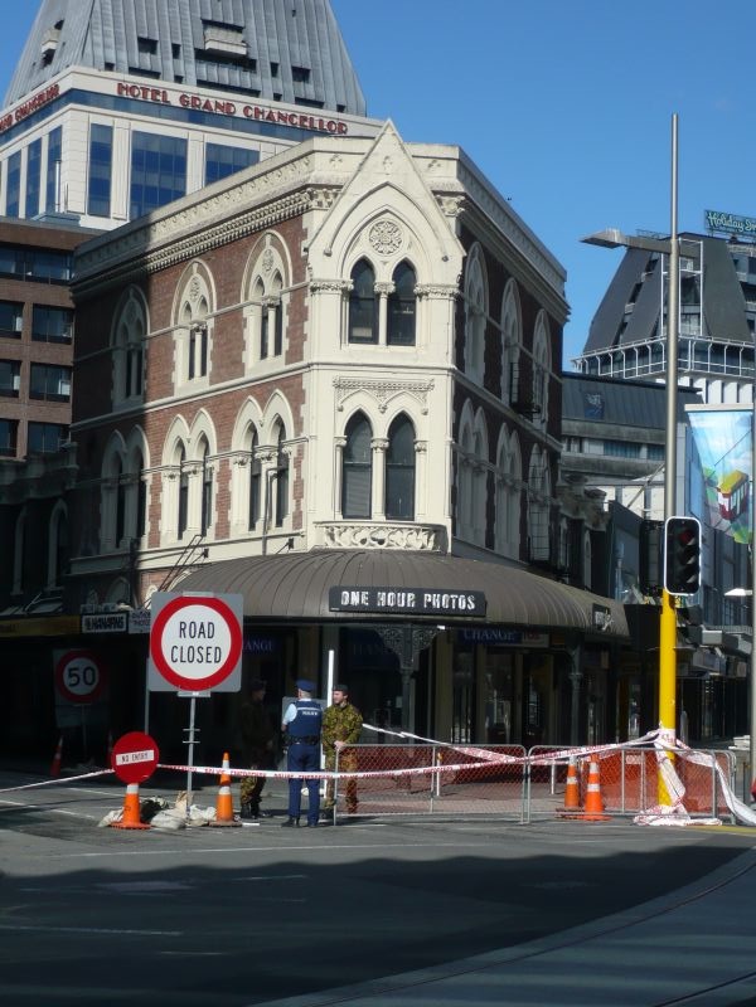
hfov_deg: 20.2
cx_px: 378
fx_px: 2126
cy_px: 504
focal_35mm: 73
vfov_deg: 26.7
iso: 100
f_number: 4.7
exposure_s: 1/800
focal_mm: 12
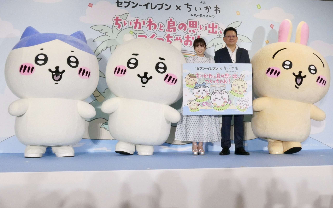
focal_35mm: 50
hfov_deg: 40.3
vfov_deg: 25.8
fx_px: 454
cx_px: 166
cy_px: 84
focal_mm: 8.4
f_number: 6.3
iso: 500
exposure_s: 1/80
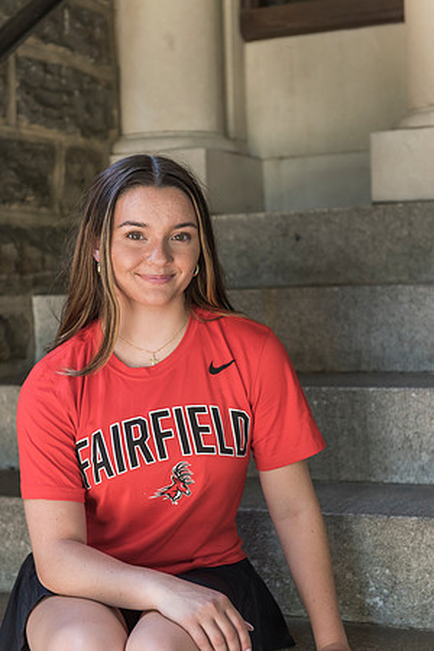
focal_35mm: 66
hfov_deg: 20.6
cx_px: 217
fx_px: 1193
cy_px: 326
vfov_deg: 30.5
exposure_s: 1/125
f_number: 4
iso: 500
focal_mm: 66
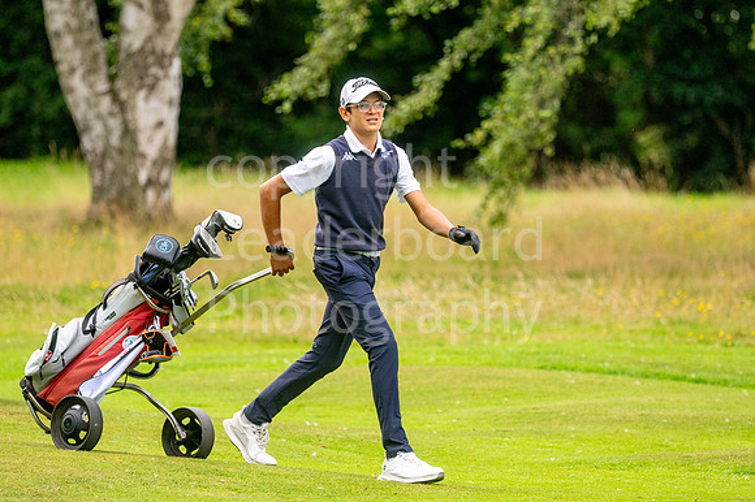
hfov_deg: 4.6
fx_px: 9432
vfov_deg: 3.1
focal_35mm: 450
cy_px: 251
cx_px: 378
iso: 320
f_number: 4
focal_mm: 300
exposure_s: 1/1250
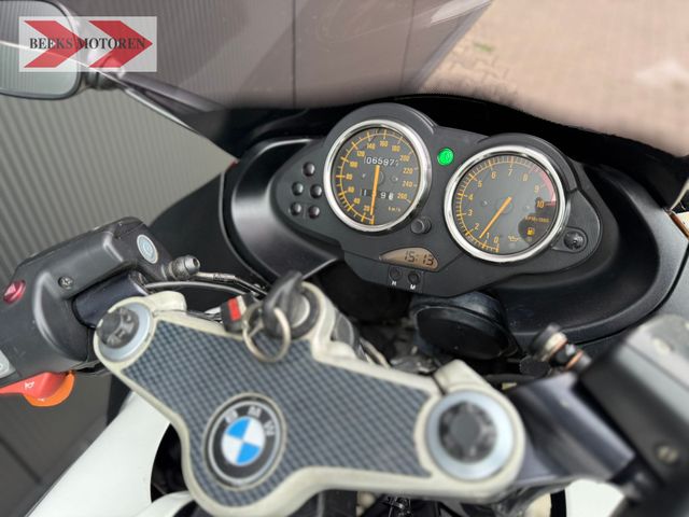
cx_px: 344
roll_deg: -7.5
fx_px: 478
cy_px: 258
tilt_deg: -44.9
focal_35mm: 24
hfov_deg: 71.6
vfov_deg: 56.8
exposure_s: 1/106
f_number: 1.78
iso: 200
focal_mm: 6.76
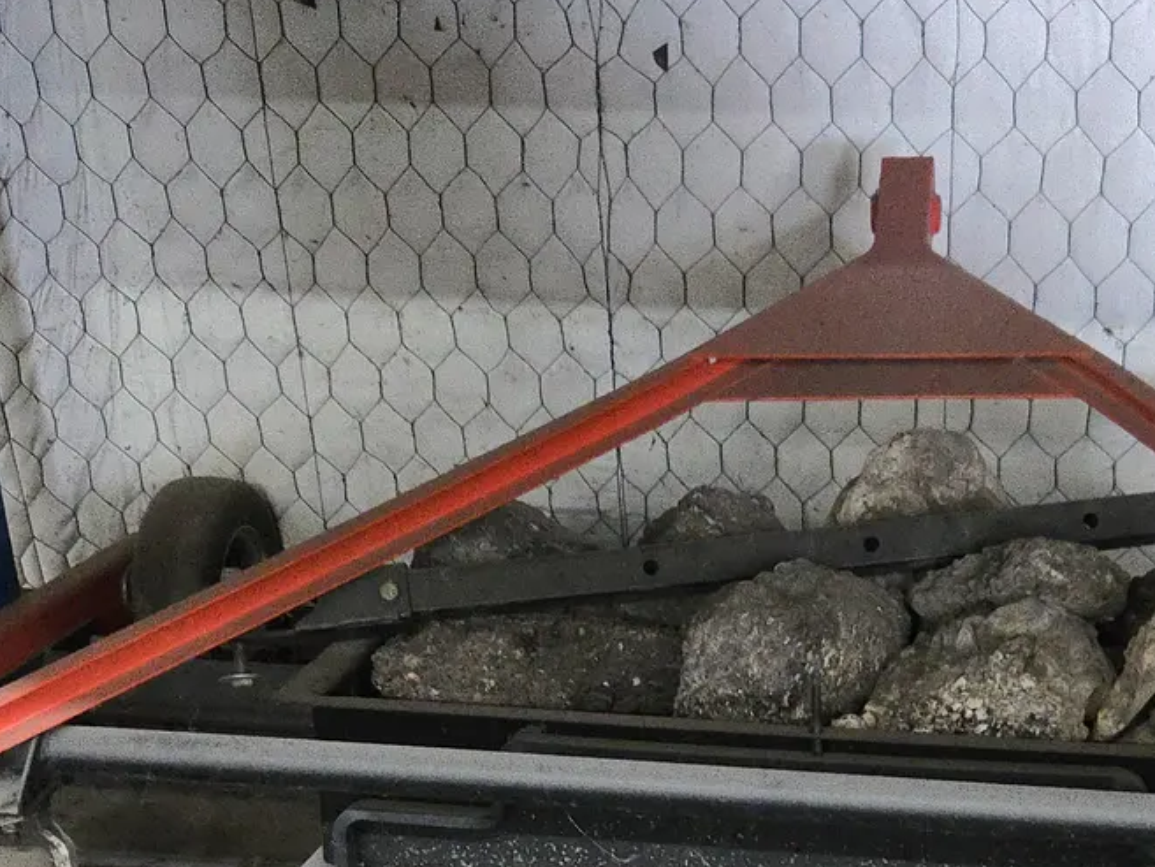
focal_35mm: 70
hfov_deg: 27.6
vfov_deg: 19.9
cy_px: 1001
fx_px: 2336
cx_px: 744
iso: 500
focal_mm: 5.4
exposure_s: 1/60
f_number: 1.8
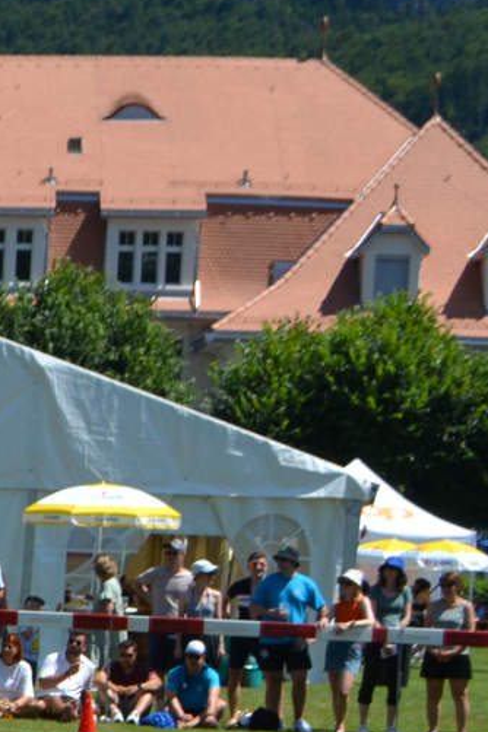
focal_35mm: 135
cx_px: -868
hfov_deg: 8.7
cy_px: 741
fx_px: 2745
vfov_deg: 14.9
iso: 400
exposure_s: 1/1600
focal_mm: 22
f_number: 6.3
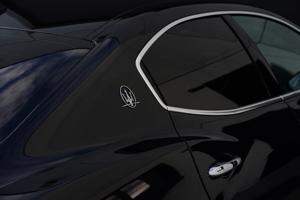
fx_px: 642
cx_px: 150
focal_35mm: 77
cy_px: 100
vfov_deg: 17.7
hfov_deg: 26.3
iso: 100
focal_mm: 77
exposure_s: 1/160
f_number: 5.6
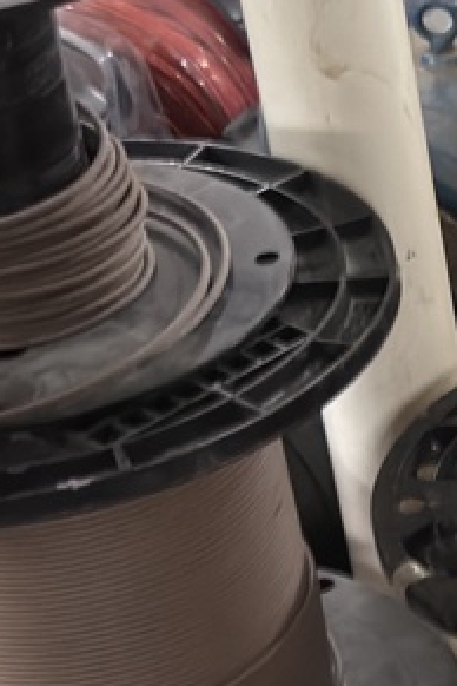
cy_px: 306
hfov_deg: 8.8
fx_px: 2628
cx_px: 1199
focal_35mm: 138
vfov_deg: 14.9
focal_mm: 6.76
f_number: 1.78
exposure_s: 1/30
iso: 640
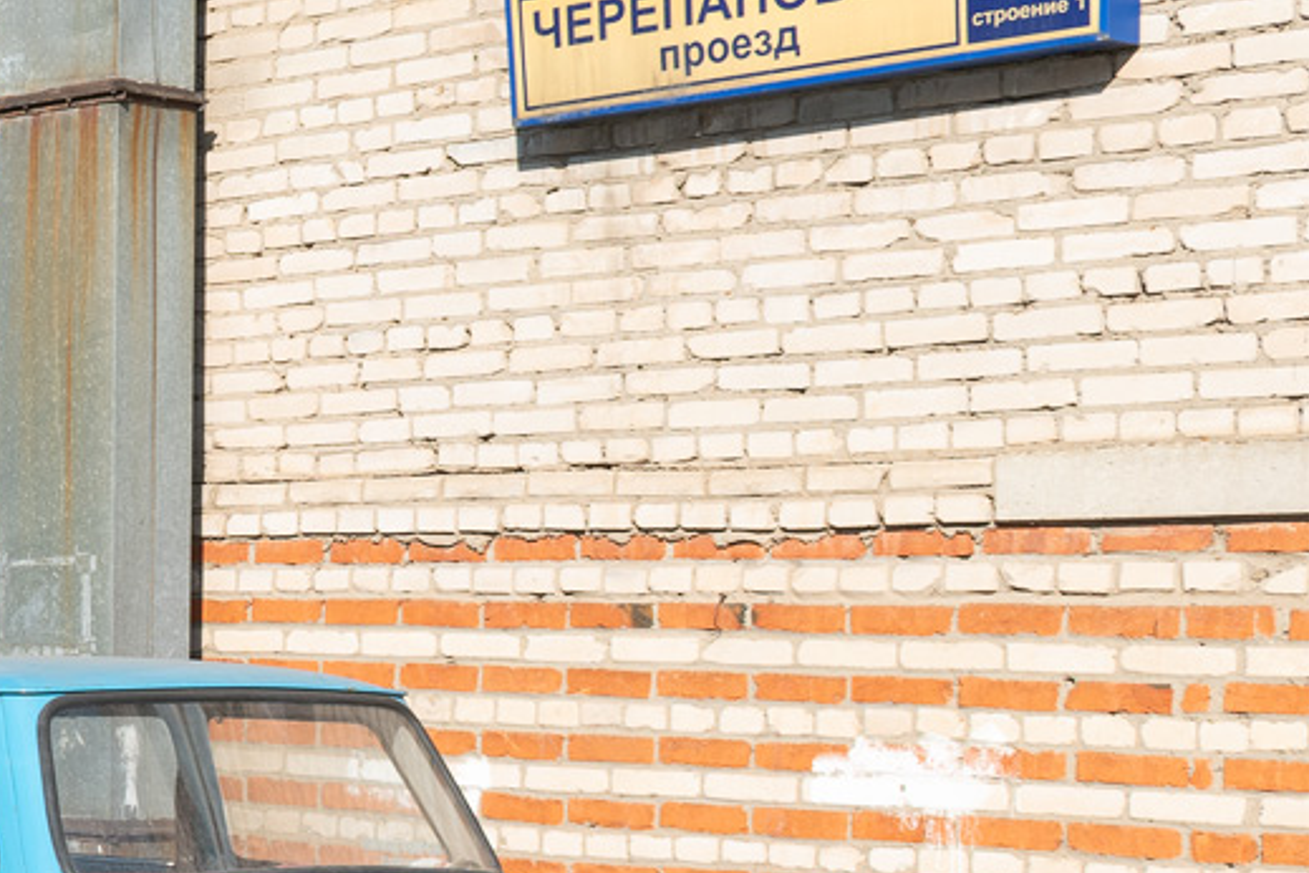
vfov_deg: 17.1
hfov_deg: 22.8
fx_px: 2872
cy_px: 743
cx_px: -411
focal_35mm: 79
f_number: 8
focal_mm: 20
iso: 100
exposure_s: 1/250
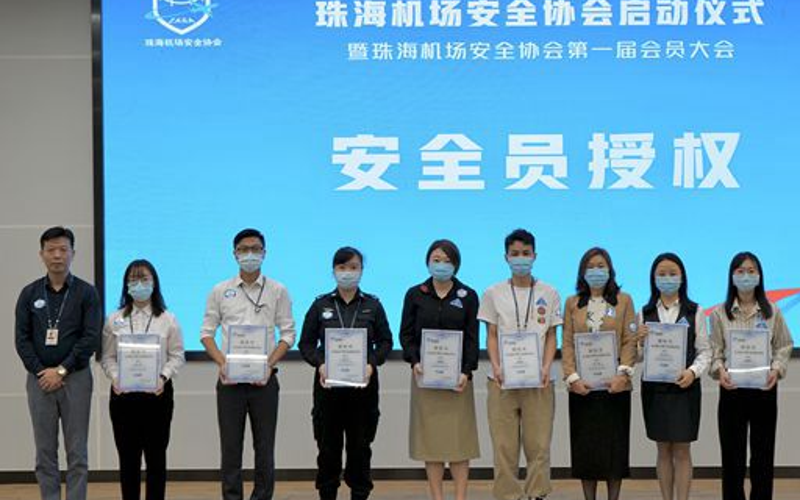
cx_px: 456
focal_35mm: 49
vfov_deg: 26.3
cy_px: 262
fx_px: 1068
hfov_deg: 41.0
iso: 200
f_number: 4.5
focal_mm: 41
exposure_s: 1/60
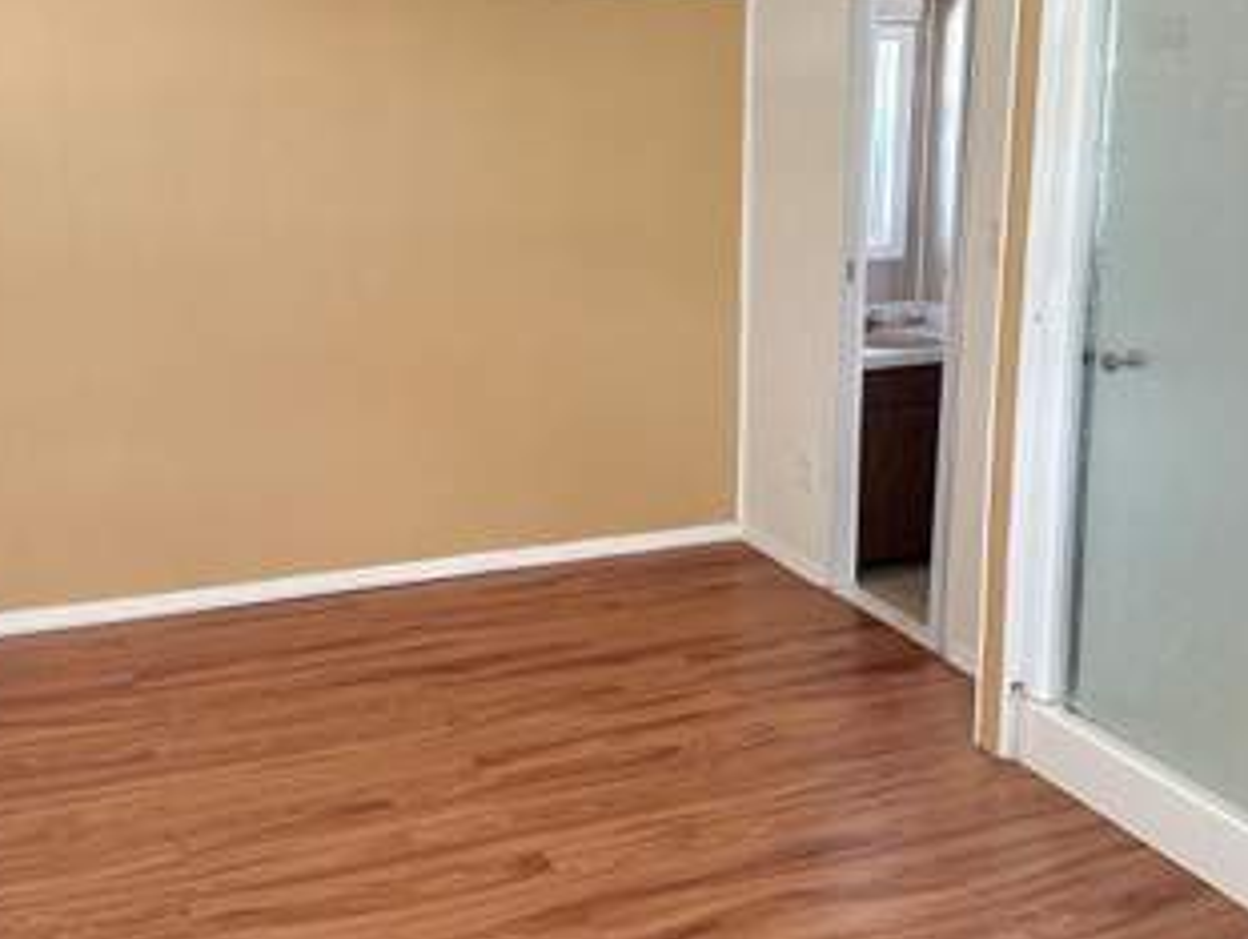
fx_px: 1335
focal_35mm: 37
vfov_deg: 38.6
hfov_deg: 50.1
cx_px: 646
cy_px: 381
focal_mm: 6.76
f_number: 1.78
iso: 200
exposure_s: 1/103
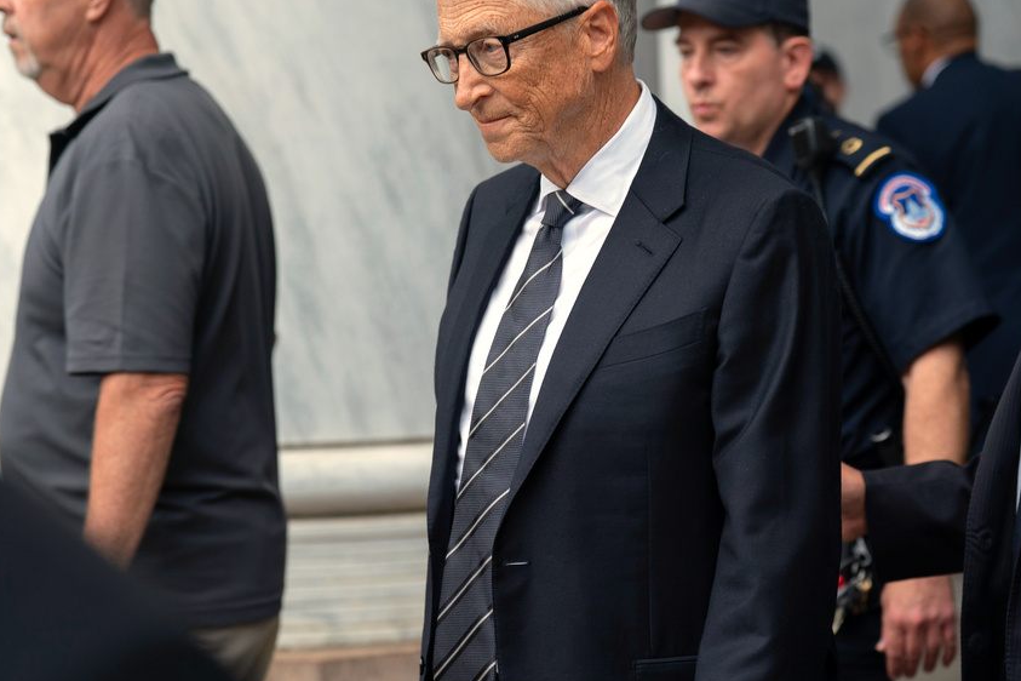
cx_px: 585
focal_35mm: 85
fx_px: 2411
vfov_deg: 16.1
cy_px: 292
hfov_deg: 23.9
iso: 400
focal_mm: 70
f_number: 3.2
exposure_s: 1/320
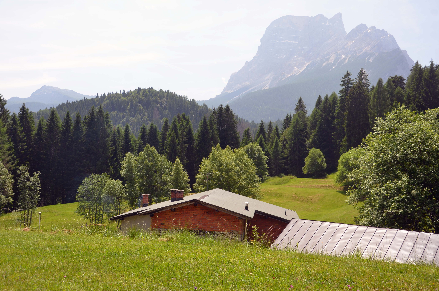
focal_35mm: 39
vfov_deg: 34.1
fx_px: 475
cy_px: 146
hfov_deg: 49.6
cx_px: 220
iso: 100
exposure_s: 1/250
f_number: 7.1
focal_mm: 26
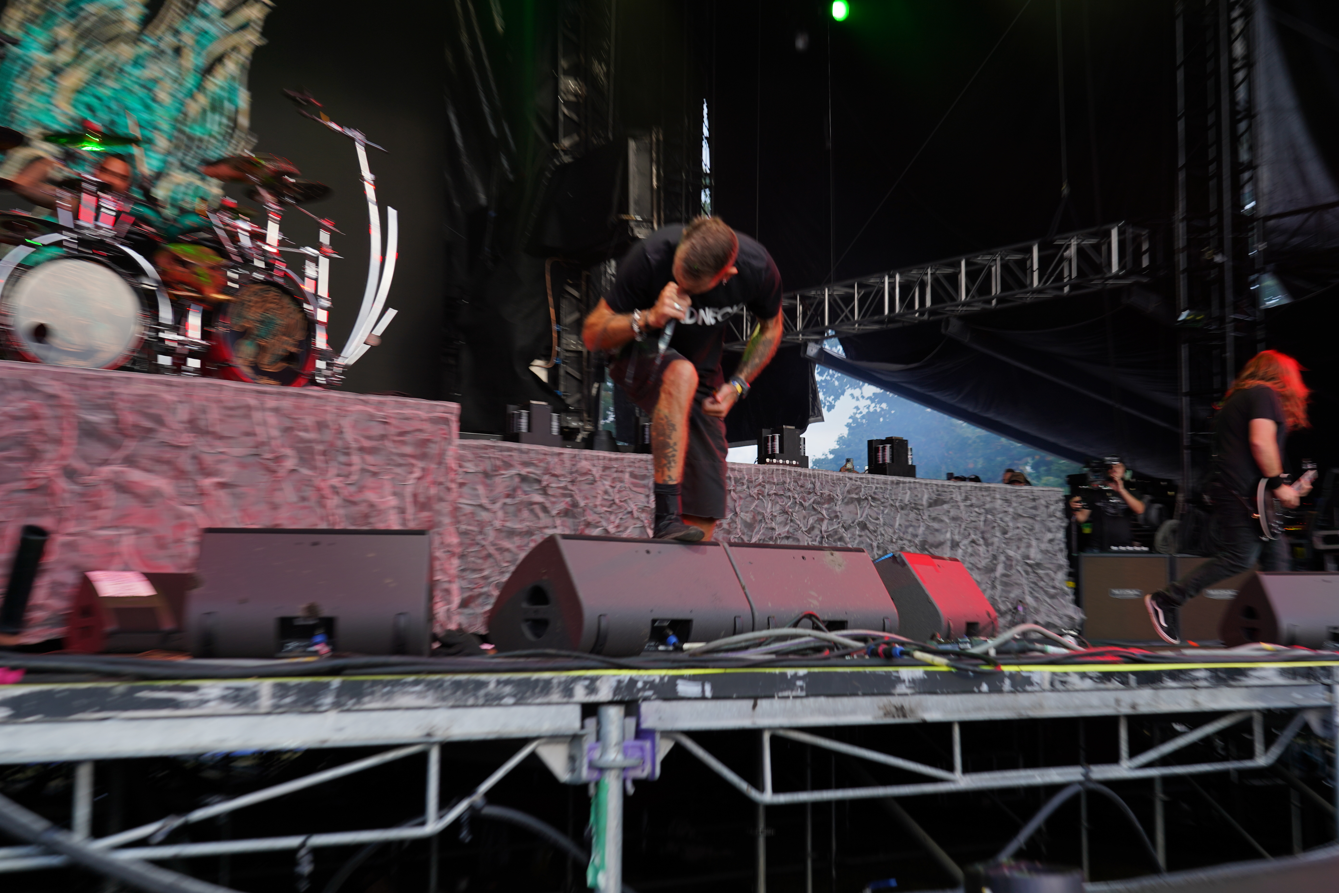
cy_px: 432
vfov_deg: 31.9
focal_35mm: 42
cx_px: 716
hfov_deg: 46.4
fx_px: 1562
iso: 100
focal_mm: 39
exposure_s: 1/50
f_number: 4.5
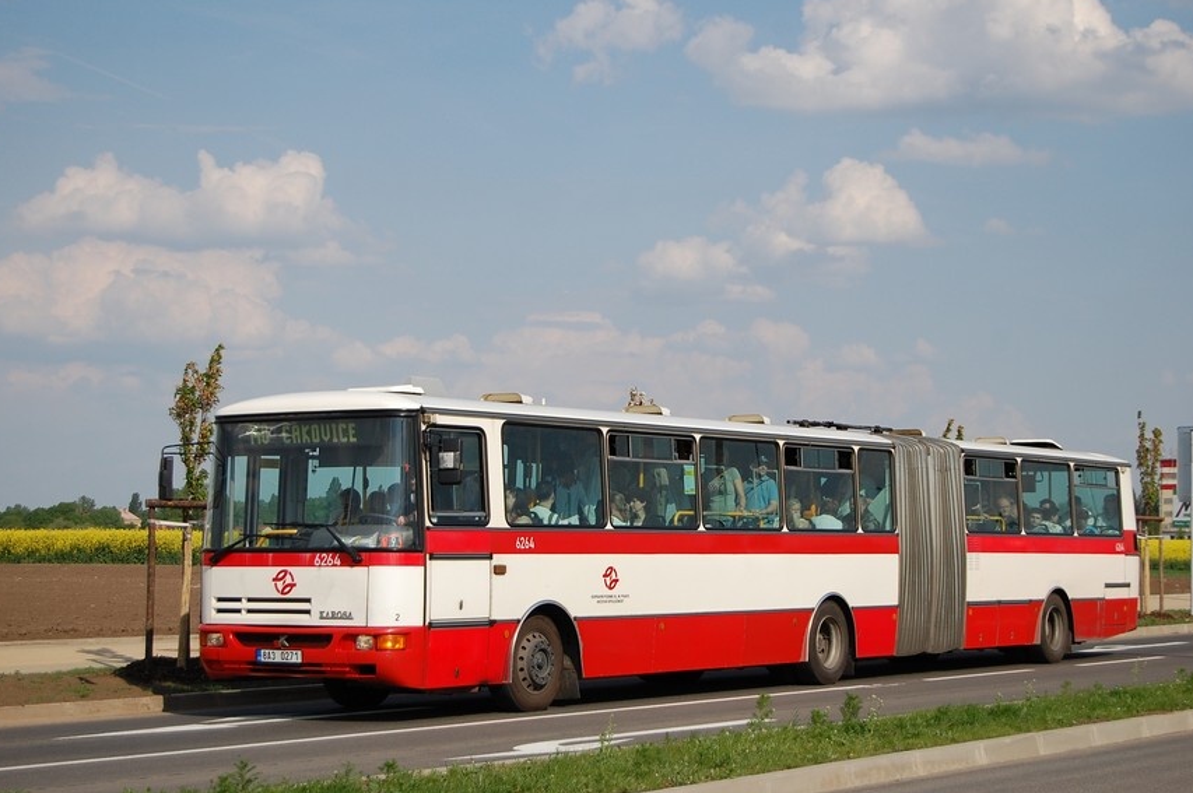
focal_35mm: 76
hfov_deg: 26.7
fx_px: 2516
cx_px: 590
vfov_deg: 17.9
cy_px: 385
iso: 200
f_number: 5.6
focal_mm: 48
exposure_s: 1/1250
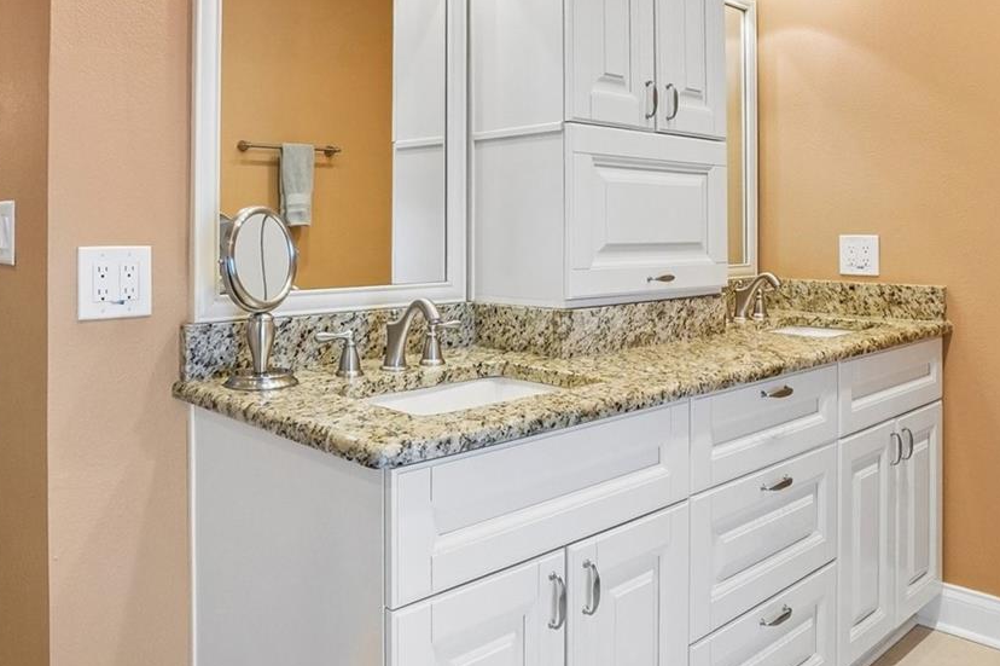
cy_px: 214
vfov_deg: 44.2
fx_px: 805
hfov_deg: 63.7
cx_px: 504
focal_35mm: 29
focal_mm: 10
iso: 640
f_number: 8
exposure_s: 1/30
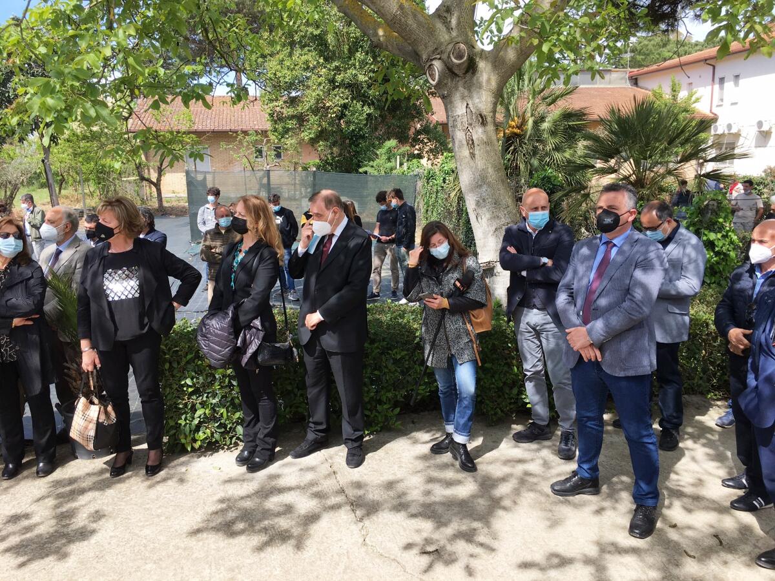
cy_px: 290
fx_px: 649
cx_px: 388
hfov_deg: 61.7
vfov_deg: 48.2
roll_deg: +1.8
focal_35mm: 29
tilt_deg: -11.0
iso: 25
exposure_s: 1/663
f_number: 2.2
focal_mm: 4.15
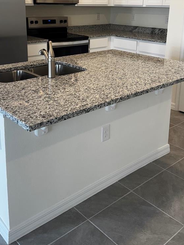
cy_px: 75
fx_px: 276
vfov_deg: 46.8
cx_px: 85
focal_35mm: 39
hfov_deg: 36.8
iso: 125
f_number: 1.78
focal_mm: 6.76
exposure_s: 1/120
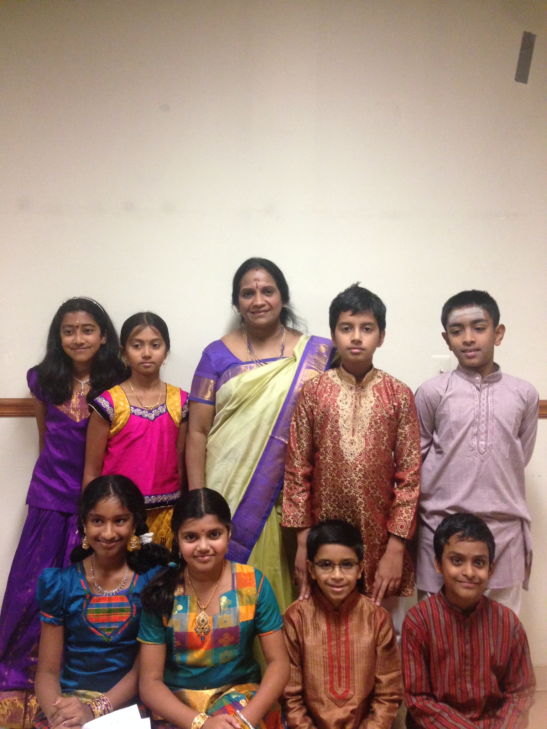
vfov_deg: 55.4
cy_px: 364
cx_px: 274
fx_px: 695
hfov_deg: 42.9
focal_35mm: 33
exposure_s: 1/20
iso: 320
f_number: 2.4
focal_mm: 4.12
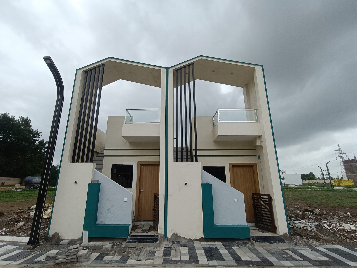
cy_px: 133
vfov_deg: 74.7
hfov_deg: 91.0
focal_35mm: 17
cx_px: 171
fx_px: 175
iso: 64
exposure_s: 1/967
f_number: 2.2
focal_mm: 1.68
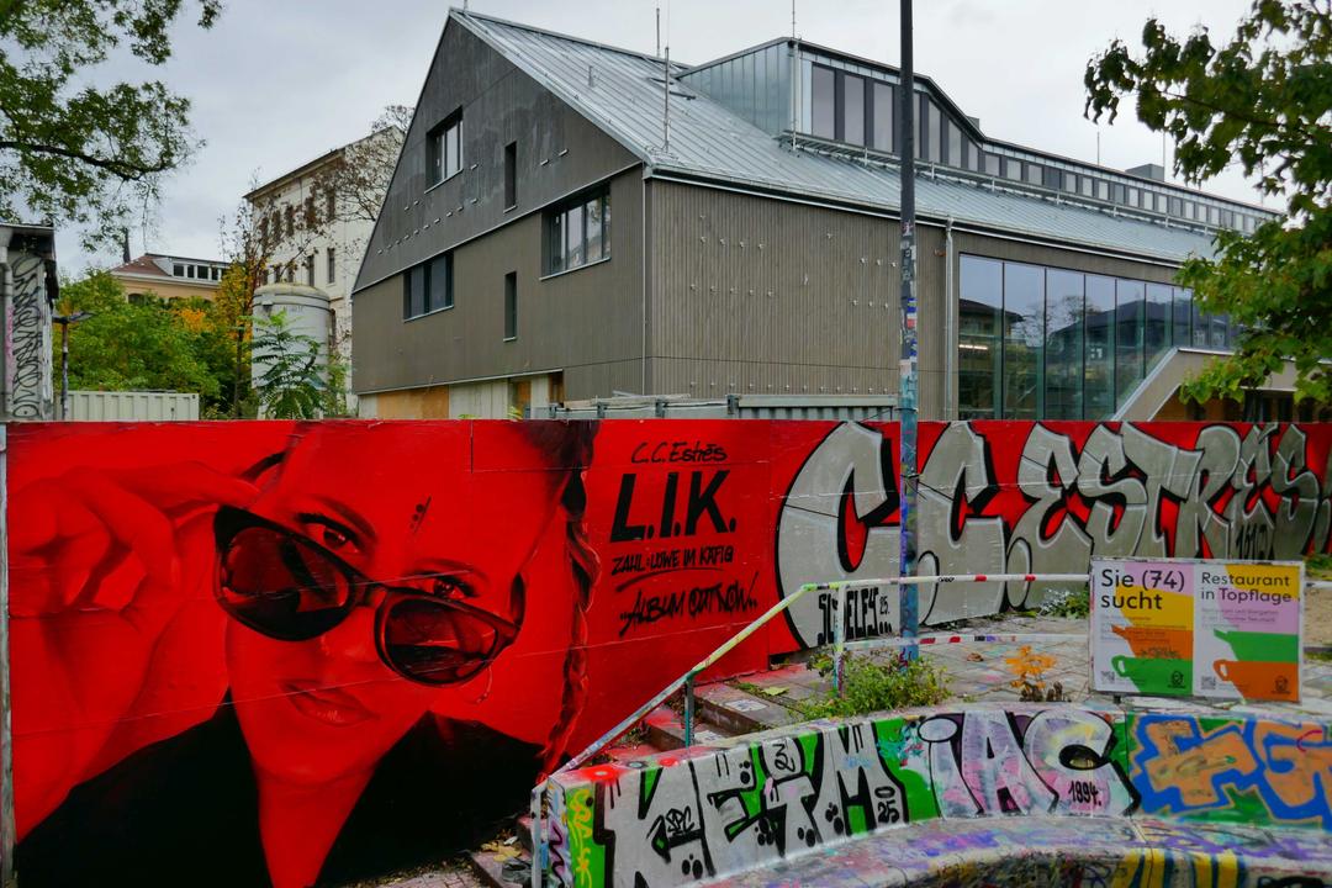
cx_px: 666
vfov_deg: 51.3
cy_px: 444
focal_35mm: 25
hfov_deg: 71.5
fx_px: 925
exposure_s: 1/500
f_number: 2.8
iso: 500
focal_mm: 9.1
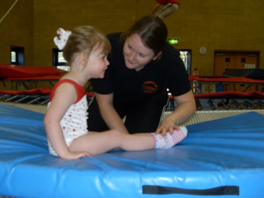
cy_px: 99
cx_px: 131
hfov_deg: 49.0
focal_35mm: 38
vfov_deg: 37.7
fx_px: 290
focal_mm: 6.3
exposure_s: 1/45
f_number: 2.8
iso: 100
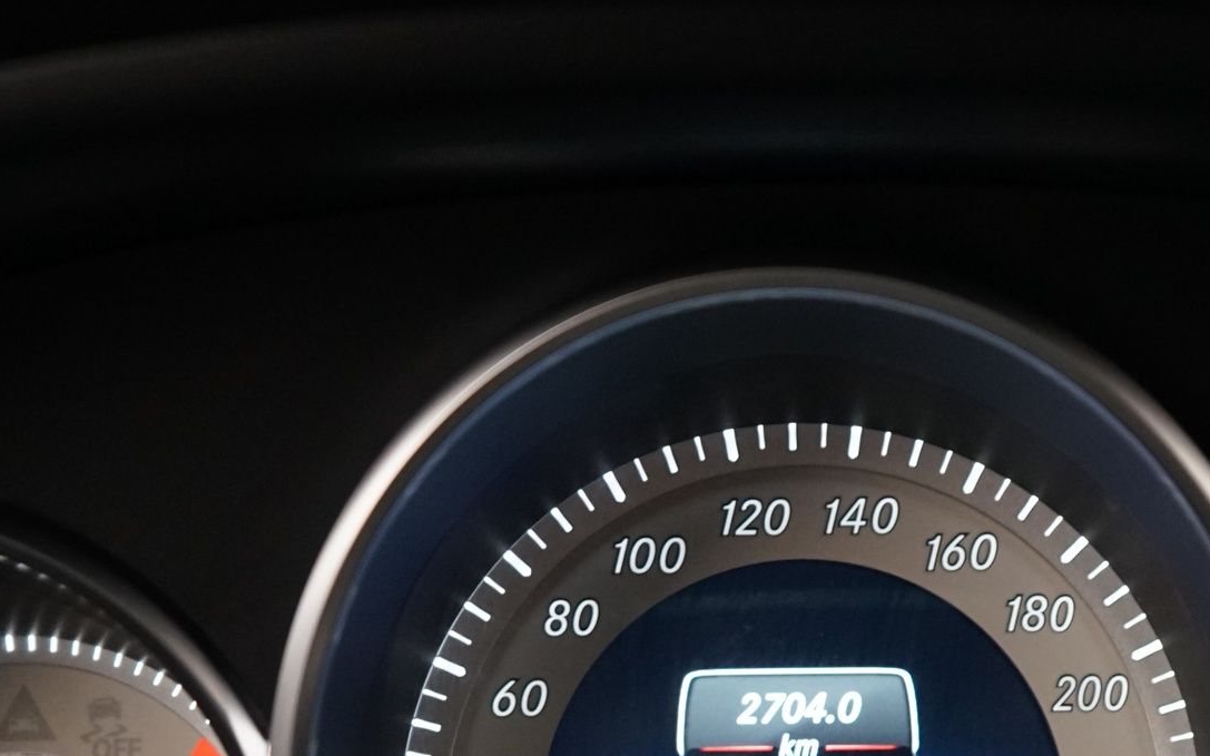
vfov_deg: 17.1
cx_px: 809
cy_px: 713
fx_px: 2473
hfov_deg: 27.3
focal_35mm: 75
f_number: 4
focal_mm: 32
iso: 2000
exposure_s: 1/60
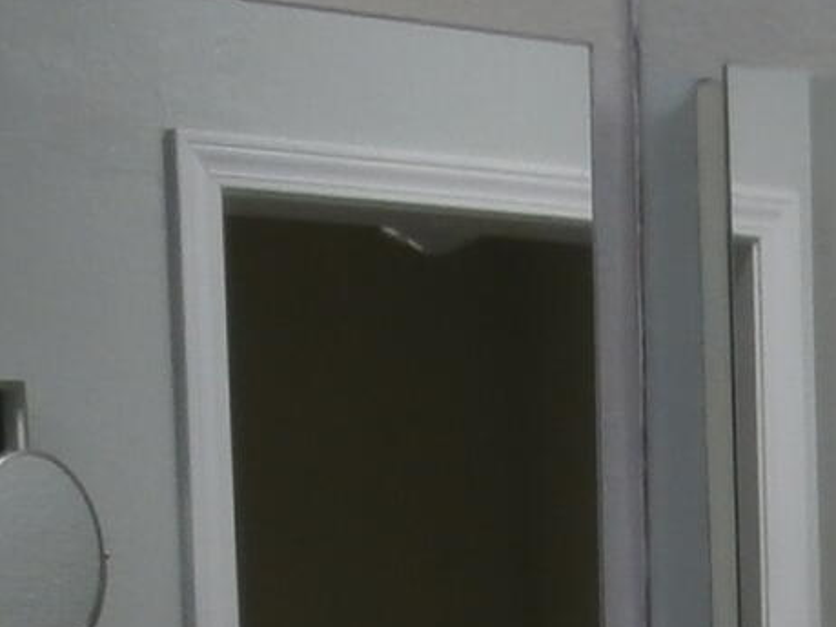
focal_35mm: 157
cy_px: 1389
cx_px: 807
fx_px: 3791
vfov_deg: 8.8
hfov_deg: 12.5
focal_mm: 4.2
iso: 100
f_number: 3
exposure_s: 1/8
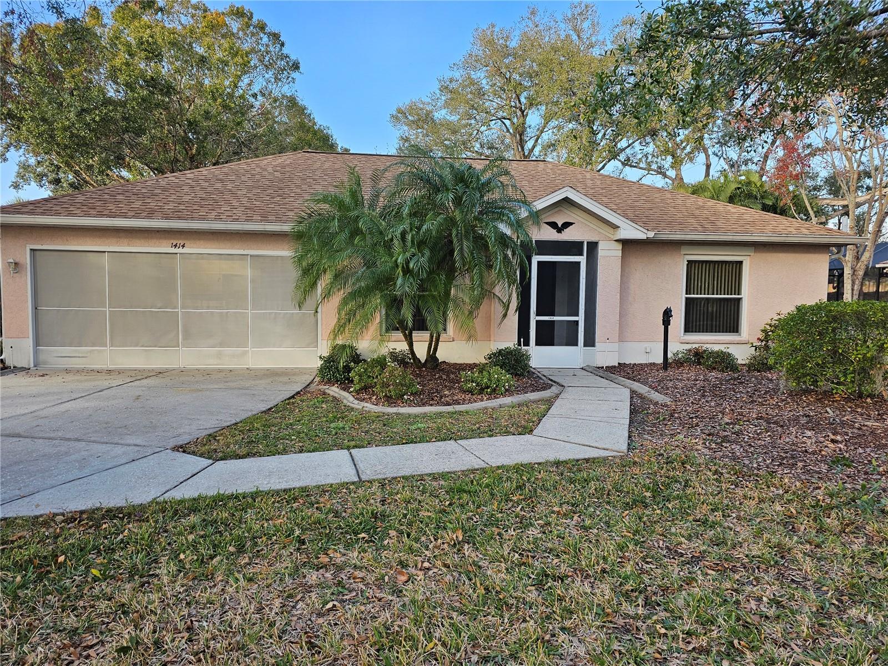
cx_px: 444
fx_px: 590
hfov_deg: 73.9
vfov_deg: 58.9
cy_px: 333
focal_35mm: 23
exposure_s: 1/180
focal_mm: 6.3
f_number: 1.7
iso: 25
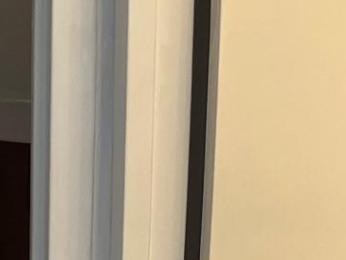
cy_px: -297
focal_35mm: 114
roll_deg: +1.8
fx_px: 1140
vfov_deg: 11.4
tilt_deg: -9.7
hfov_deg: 14.2
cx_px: -370
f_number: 1.6
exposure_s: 1/120
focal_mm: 5.1
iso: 125
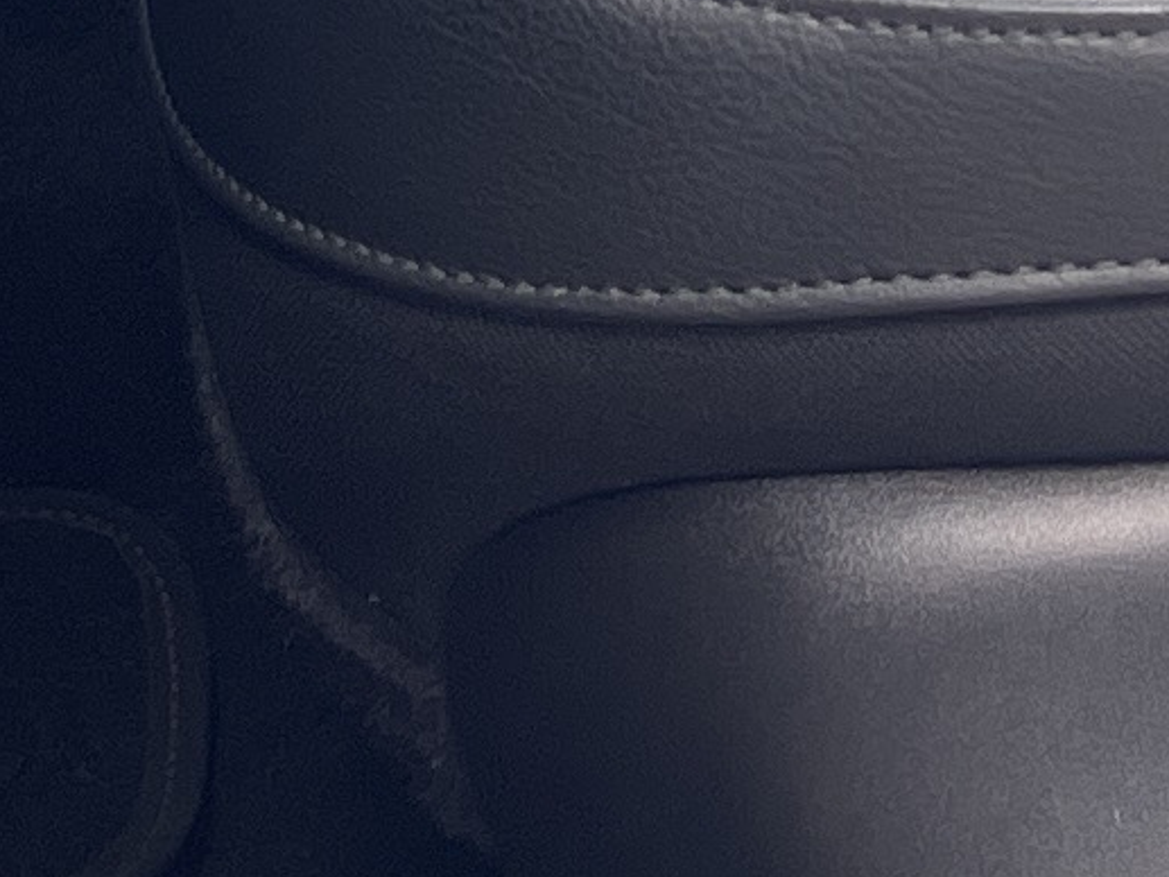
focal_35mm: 195
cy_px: -2116
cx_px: 2182
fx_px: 6587
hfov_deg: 9.6
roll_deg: -6.4
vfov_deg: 6.6
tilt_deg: -13.1
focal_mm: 5.1
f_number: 1.6
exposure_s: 1/121
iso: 32
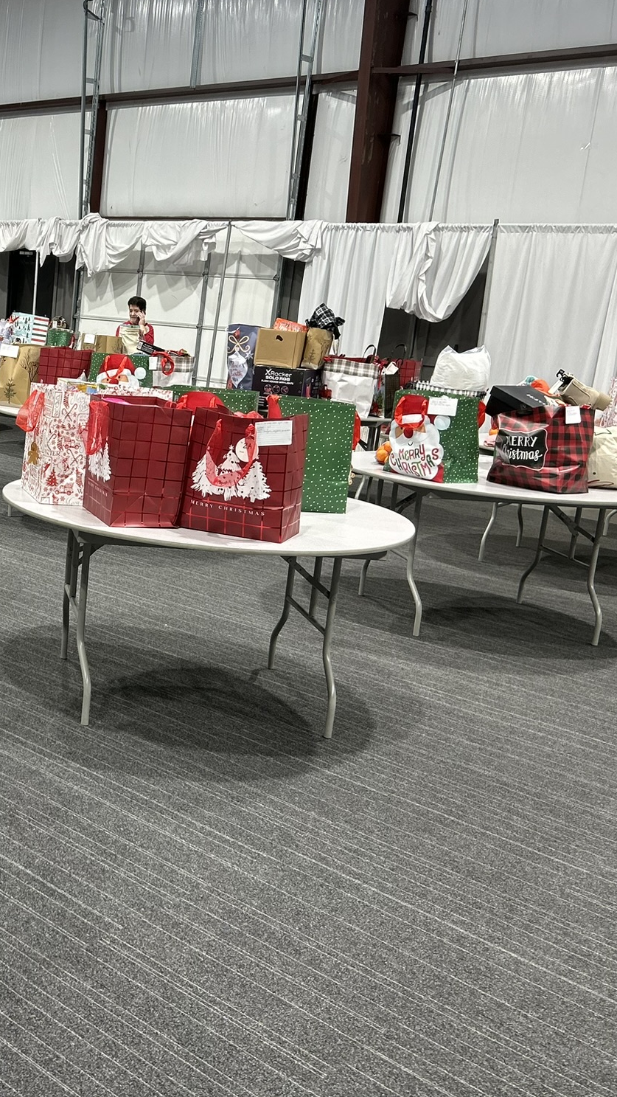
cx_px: 19
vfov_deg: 51.6
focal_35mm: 39
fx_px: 1134
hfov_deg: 28.8
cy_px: 533
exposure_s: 1/60
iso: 64
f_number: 1.5
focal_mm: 5.7
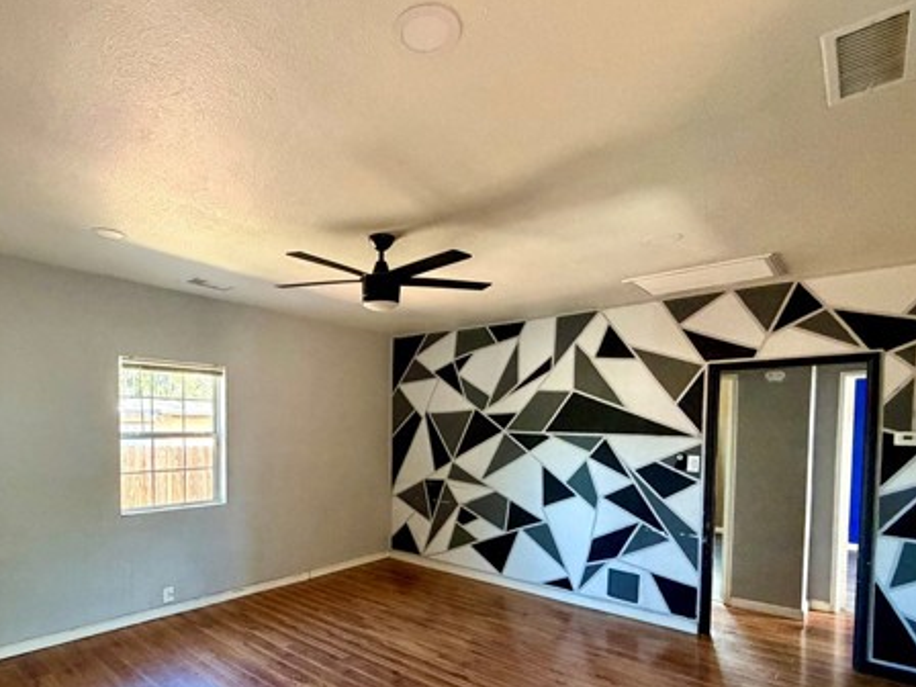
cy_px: 446
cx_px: 376
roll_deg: -0.5
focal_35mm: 20
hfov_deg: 81.0
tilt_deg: -2.1
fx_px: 529
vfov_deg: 64.6
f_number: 2.2
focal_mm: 2.22
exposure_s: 1/60
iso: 500
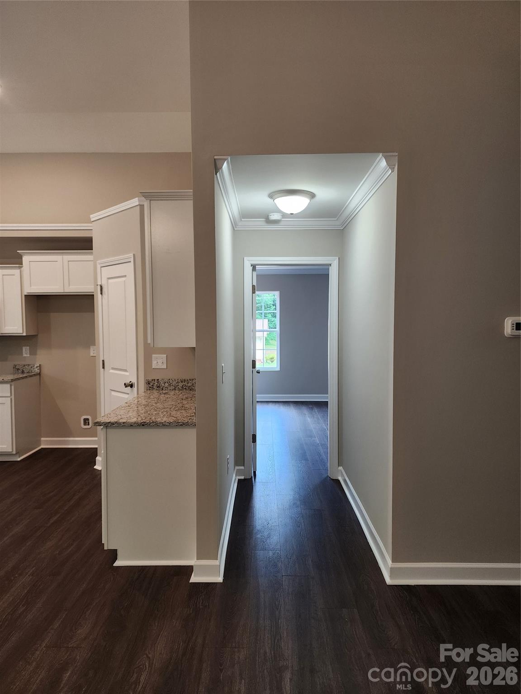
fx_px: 462
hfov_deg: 58.9
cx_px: 260
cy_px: 347
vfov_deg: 73.9
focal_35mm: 23
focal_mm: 6.4
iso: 200
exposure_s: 1/120
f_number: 1.8
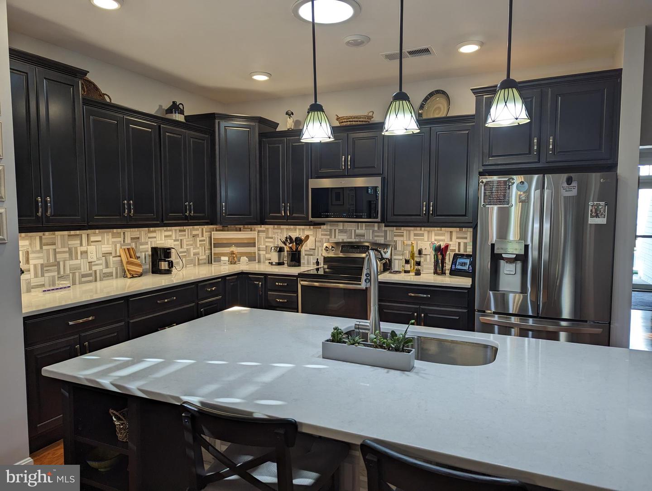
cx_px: 326
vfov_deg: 56.9
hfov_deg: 71.5
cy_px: 246
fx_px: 453
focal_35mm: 24
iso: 53
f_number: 1.85
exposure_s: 1/60
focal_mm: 6.81
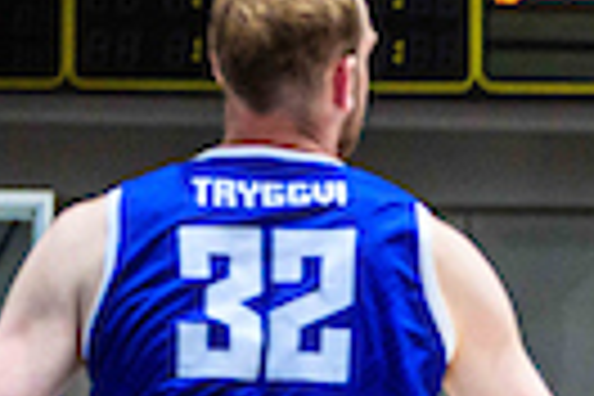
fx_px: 5626
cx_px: 819
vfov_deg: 4.0
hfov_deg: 6.0
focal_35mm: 341
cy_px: 432
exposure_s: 1/1000
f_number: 2.8
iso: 5000
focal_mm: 75
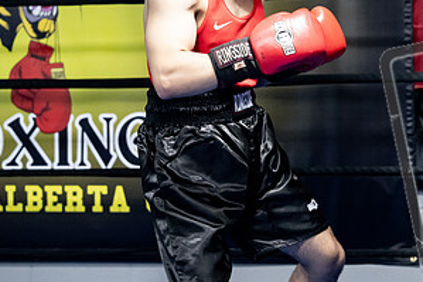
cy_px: 73
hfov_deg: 14.9
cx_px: 383
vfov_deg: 10.1
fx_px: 1597
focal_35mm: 136
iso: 8000
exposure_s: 1/1000
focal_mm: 70
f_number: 2.8
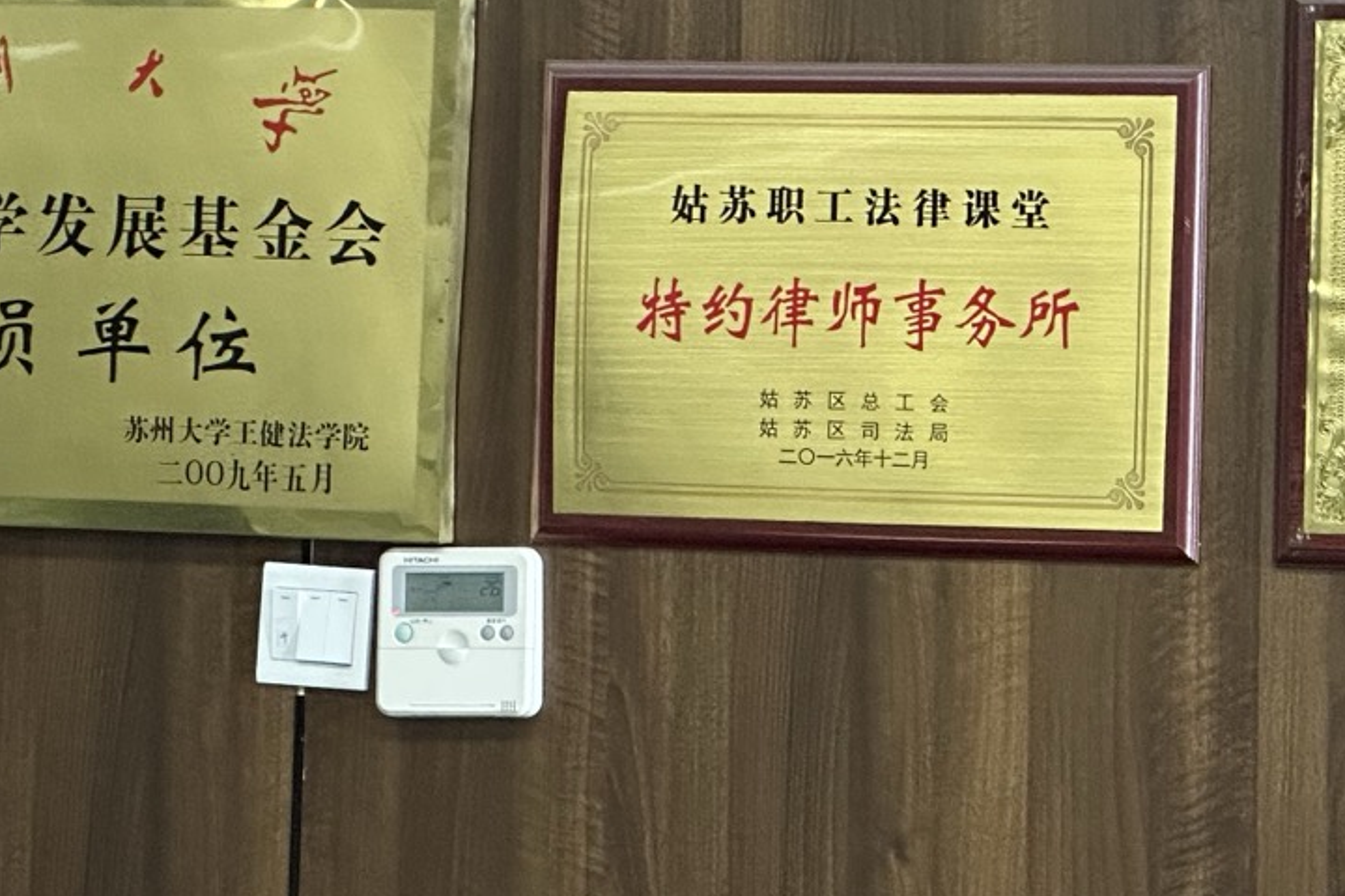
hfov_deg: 11.5
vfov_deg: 7.7
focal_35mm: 178
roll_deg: -1.9
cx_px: 908
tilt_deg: +4.3
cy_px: -24
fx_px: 6650
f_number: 2.8
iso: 640
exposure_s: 1/50
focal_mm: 9
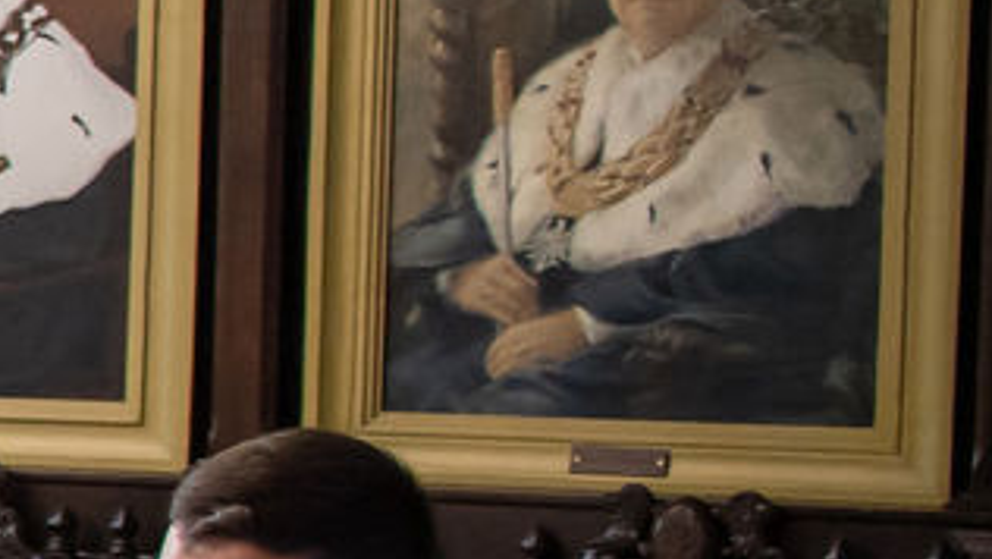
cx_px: -2191
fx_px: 4999
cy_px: 545
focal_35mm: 190
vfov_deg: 6.4
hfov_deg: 8.8
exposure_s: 1/400
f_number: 2.8
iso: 2200
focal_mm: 28
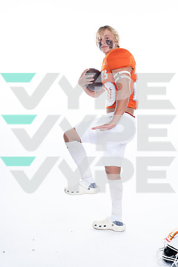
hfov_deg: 27.0
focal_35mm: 50
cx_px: 89
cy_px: 134
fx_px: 371
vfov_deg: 39.6
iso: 400
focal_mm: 50
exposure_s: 1/250
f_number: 5.6
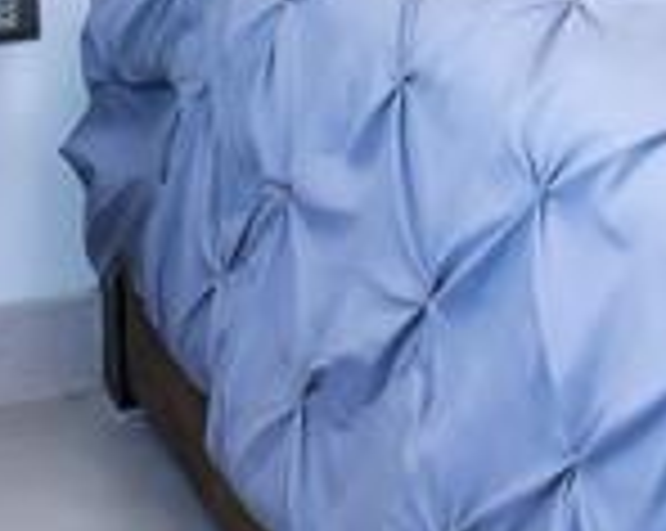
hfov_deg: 13.9
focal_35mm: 130
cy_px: -441
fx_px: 2559
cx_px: 994
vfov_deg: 11.0
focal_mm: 20
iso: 125
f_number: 4.5
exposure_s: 1/45
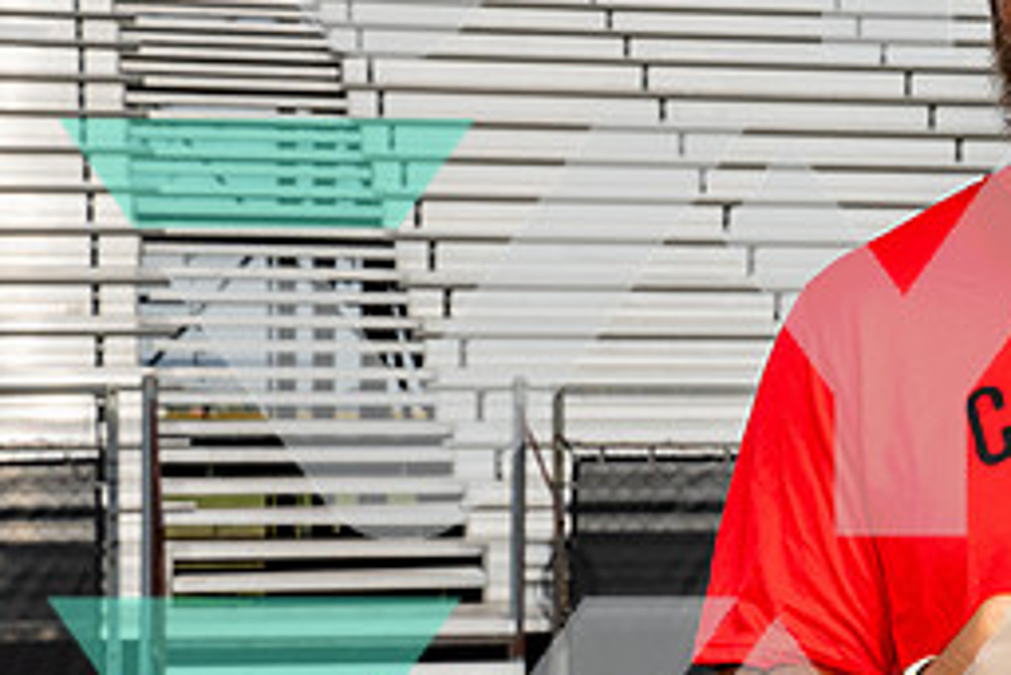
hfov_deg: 14.4
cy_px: 316
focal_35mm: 140
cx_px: 1017
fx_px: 3934
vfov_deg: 9.8
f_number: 11
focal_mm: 59
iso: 100
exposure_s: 1/250
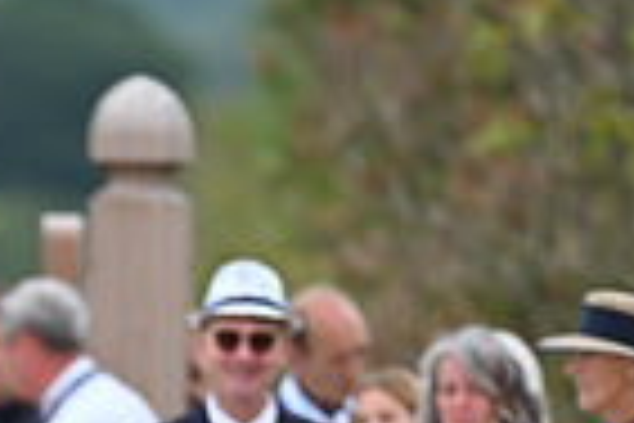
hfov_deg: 1.3
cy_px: 704
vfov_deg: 0.8
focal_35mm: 1640
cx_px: -634
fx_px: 28880
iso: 720
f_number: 5.6
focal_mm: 400
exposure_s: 1/1600
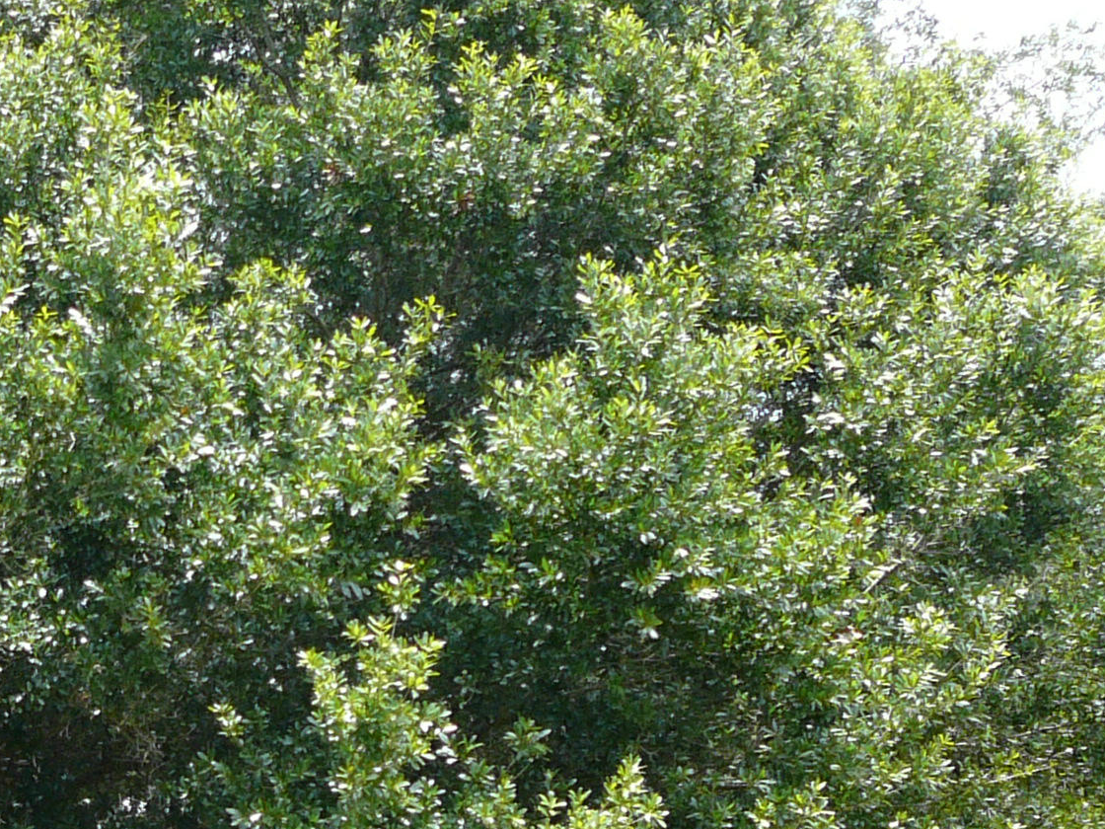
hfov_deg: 23.7
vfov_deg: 18.2
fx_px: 2554
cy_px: 725
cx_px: 77
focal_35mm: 80
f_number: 2.8
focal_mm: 5.2
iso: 80
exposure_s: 1/250
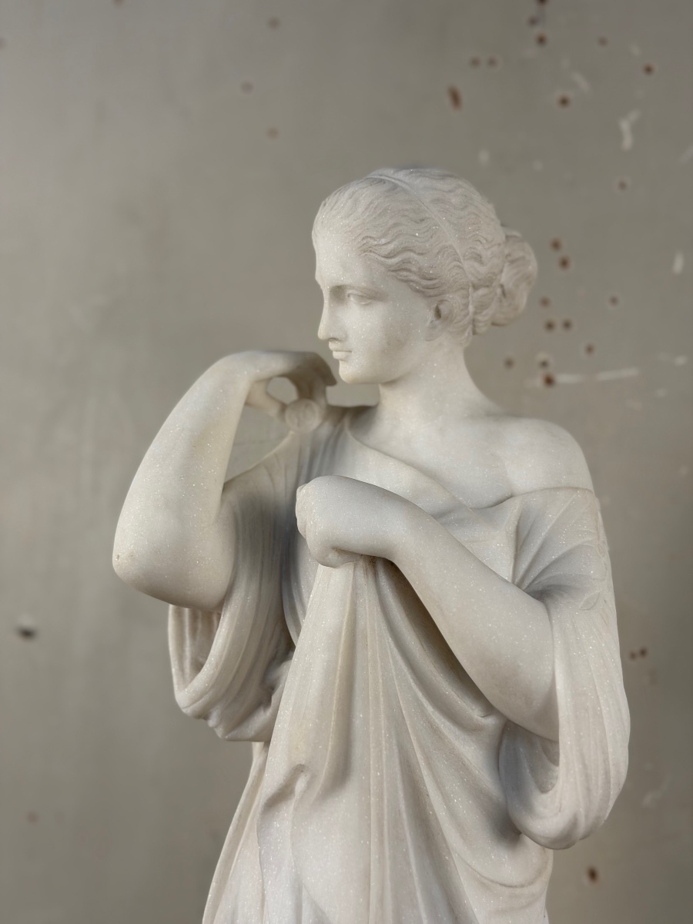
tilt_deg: +5.0
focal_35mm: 48
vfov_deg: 39.7
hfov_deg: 30.3
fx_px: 1281
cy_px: 462
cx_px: 346
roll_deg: -0.5
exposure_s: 1/100
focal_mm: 6.76
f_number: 1.78
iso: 64
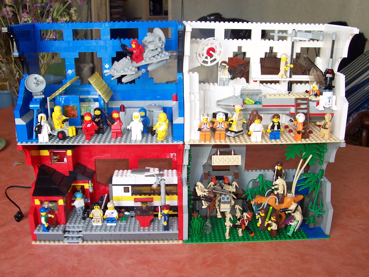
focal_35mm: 37
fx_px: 394
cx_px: 184
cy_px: 138
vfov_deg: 38.7
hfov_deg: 50.1
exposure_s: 1/60
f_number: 2.8
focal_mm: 5.6
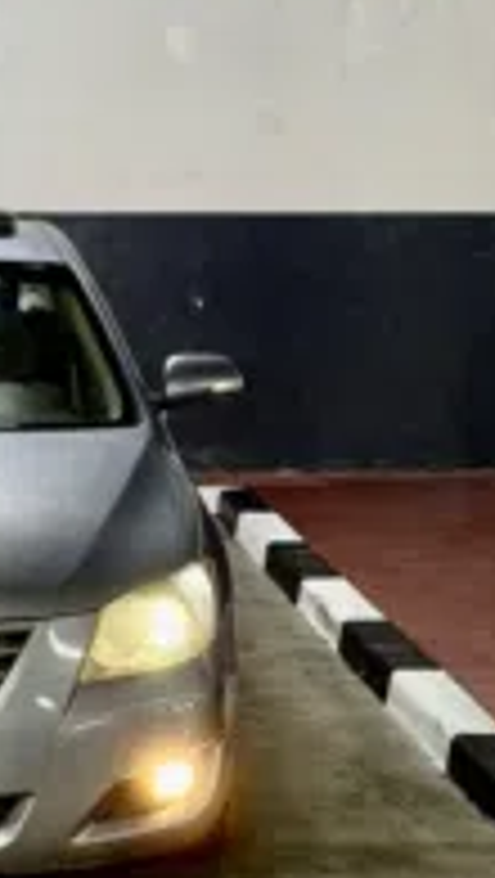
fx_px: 2491
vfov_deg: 20.0
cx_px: -166
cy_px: 405
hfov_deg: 11.0
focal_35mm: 107
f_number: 1.78
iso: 160
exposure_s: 1/50
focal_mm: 6.76
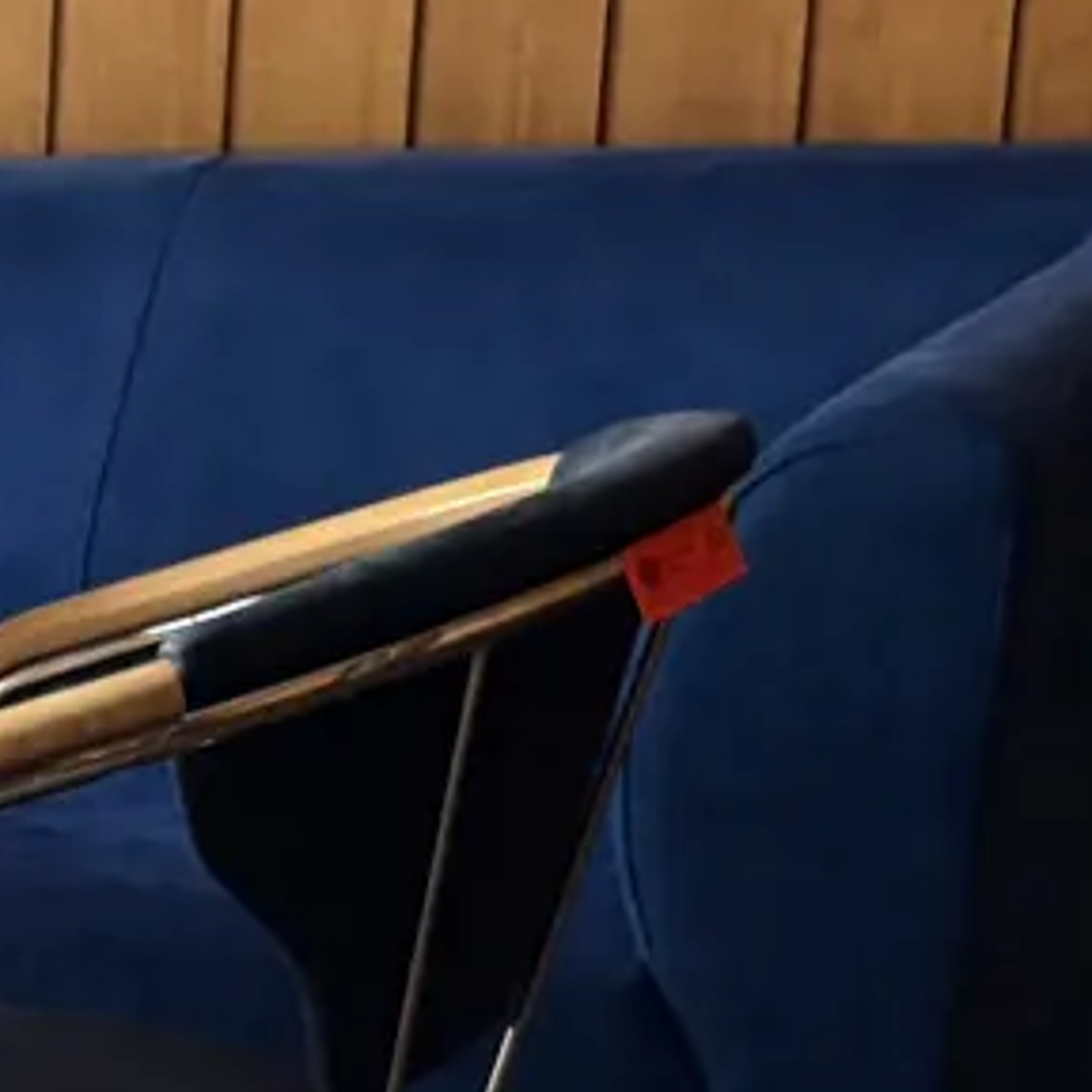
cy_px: 2032
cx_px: -2195
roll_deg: +9.4
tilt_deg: -24.0
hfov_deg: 9.1
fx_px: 5461
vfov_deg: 10.6
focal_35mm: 153
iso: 160
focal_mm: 5.96
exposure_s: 1/60
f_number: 1.6
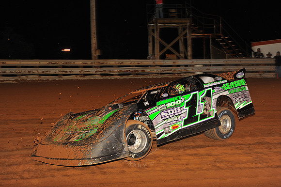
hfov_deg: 33.4
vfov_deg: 22.6
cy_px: 94
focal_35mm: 60
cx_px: 140
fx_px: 468
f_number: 7.1
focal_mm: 60
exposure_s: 1/320
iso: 800
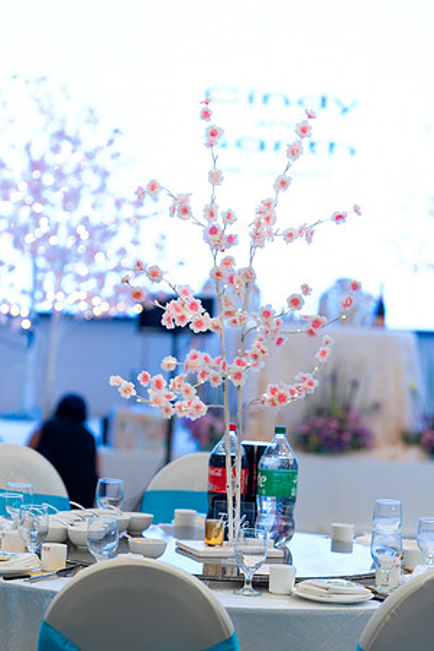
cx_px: 217
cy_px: 326
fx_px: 2170
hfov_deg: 11.4
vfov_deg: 17.1
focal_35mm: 120
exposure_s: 1/200
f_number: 2.8
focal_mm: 120
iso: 1250
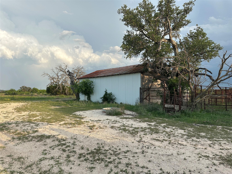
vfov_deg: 56.8
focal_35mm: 24
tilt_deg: +1.6
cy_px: 87
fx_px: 161
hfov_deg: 71.6
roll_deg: +0.0
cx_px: 116
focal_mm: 6.86
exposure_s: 1/1721
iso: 80
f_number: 1.78
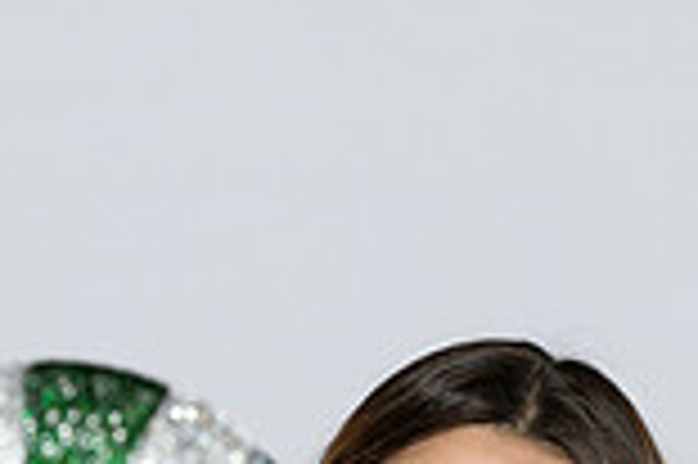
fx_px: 3932
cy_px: 991
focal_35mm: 203
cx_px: 405
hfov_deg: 10.1
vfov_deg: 6.5
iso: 100
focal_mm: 70
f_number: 4
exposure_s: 1/100
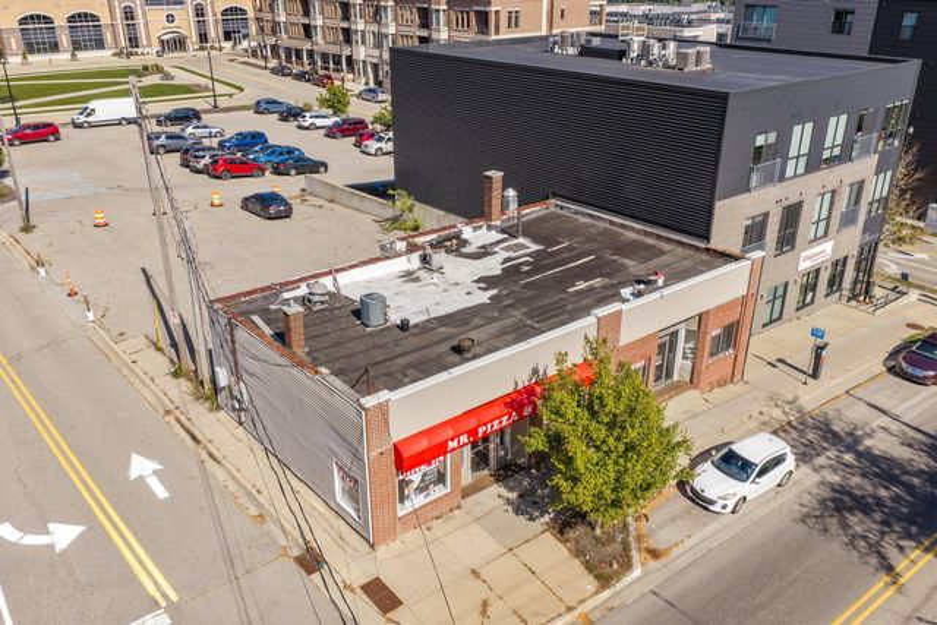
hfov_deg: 65.5
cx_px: 468
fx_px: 729
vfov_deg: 46.4
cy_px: 312
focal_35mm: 28
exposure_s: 1/200
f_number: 5.6
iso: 100
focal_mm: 14.45
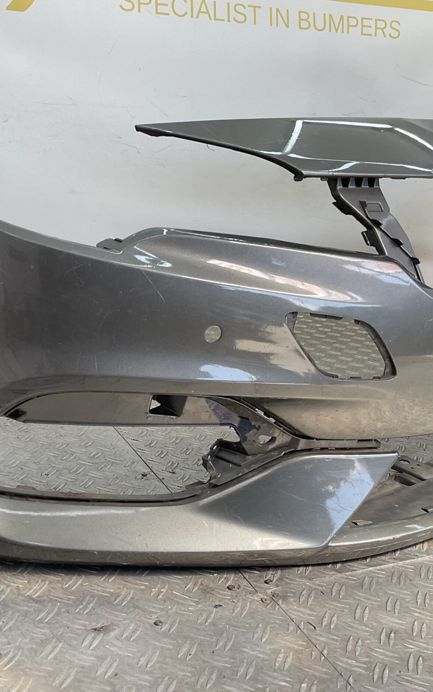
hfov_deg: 30.5
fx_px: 793
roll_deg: -5.8
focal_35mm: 42
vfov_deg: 47.2
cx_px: 174
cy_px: 349
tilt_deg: -18.1
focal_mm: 3
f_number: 1.8
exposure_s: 1/136
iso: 16
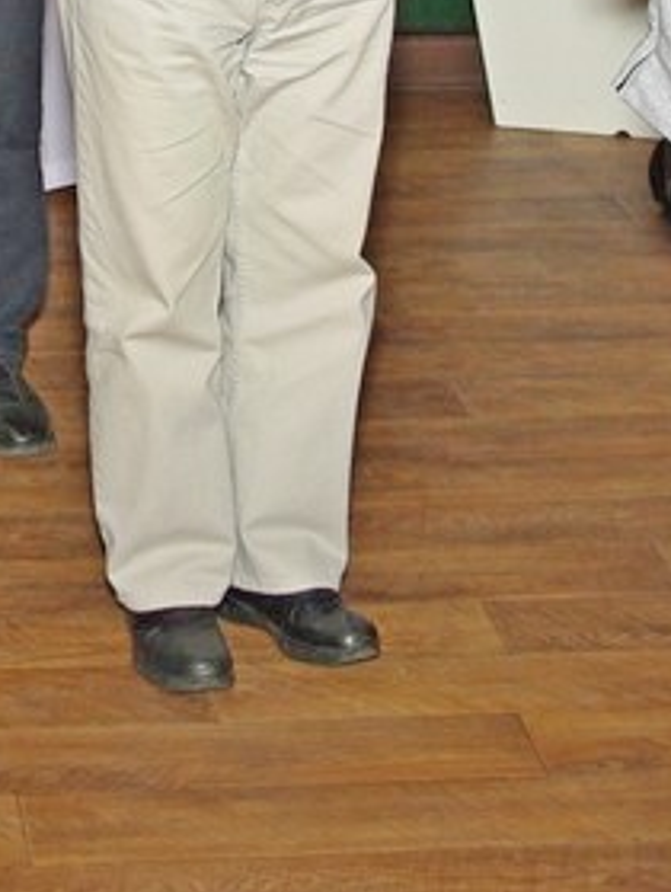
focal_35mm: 127
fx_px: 3275
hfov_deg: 11.7
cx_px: 137
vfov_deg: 15.0
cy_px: -161
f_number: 4
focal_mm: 24.38
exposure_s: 1/45
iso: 400
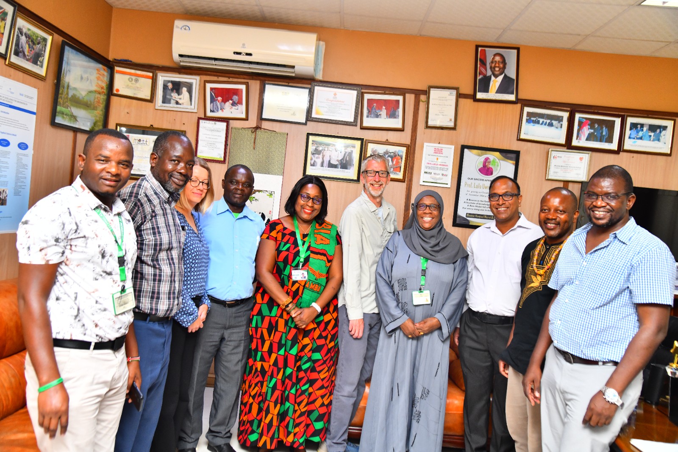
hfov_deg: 60.3
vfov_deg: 42.3
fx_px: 584
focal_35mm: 31
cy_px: 226
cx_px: 339
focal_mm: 31
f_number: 4.5
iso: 1000
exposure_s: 1/160
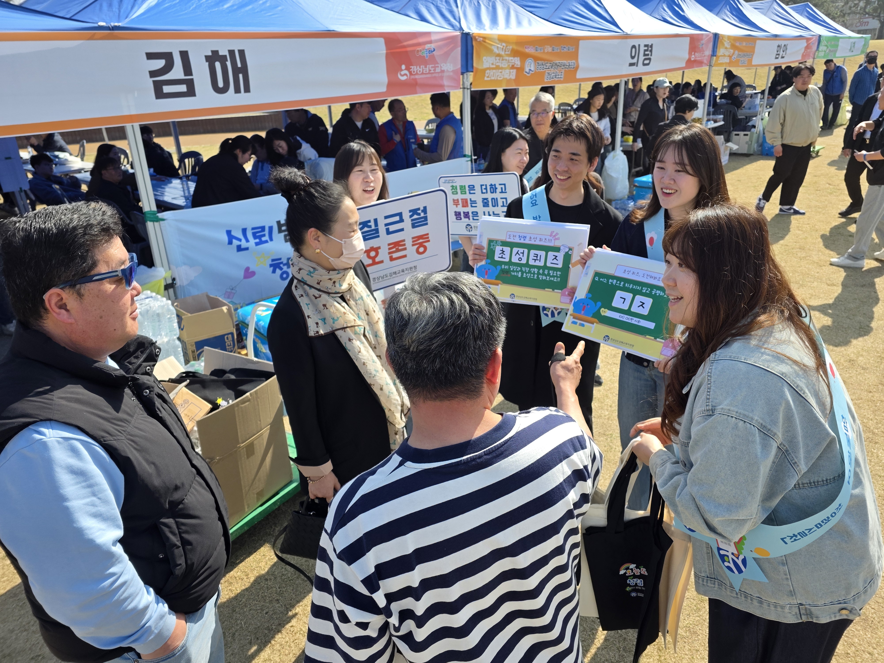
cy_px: 332
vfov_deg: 58.9
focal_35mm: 23
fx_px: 587
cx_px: 442
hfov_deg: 73.9
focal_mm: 6.3
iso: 80
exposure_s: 1/2929
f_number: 1.7
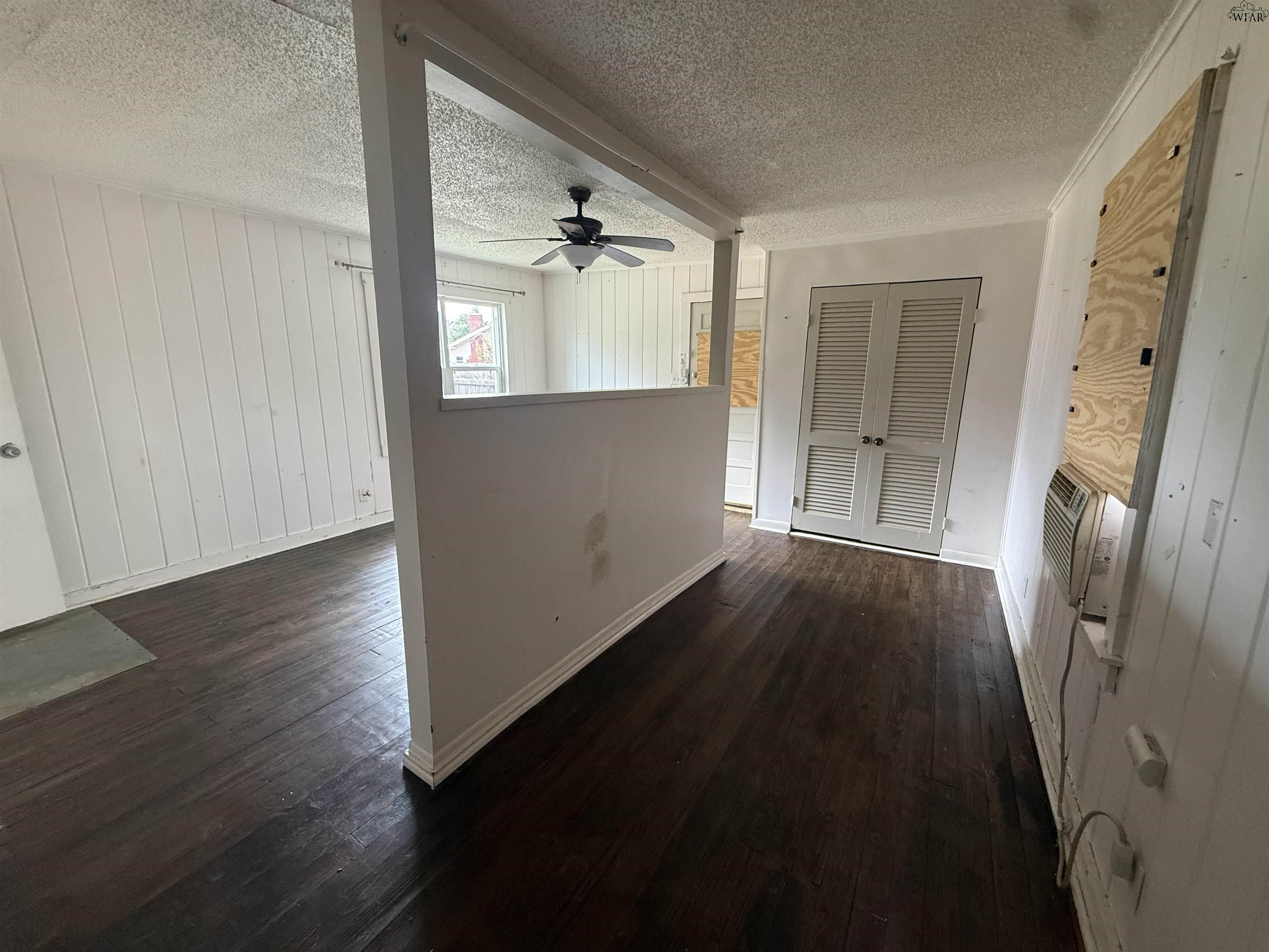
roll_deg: -1.3
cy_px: 476
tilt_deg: -10.9
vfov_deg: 85.7
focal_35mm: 14
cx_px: 634
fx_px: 513
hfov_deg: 102.1
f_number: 2.2
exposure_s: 1/99
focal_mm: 2.22
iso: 320
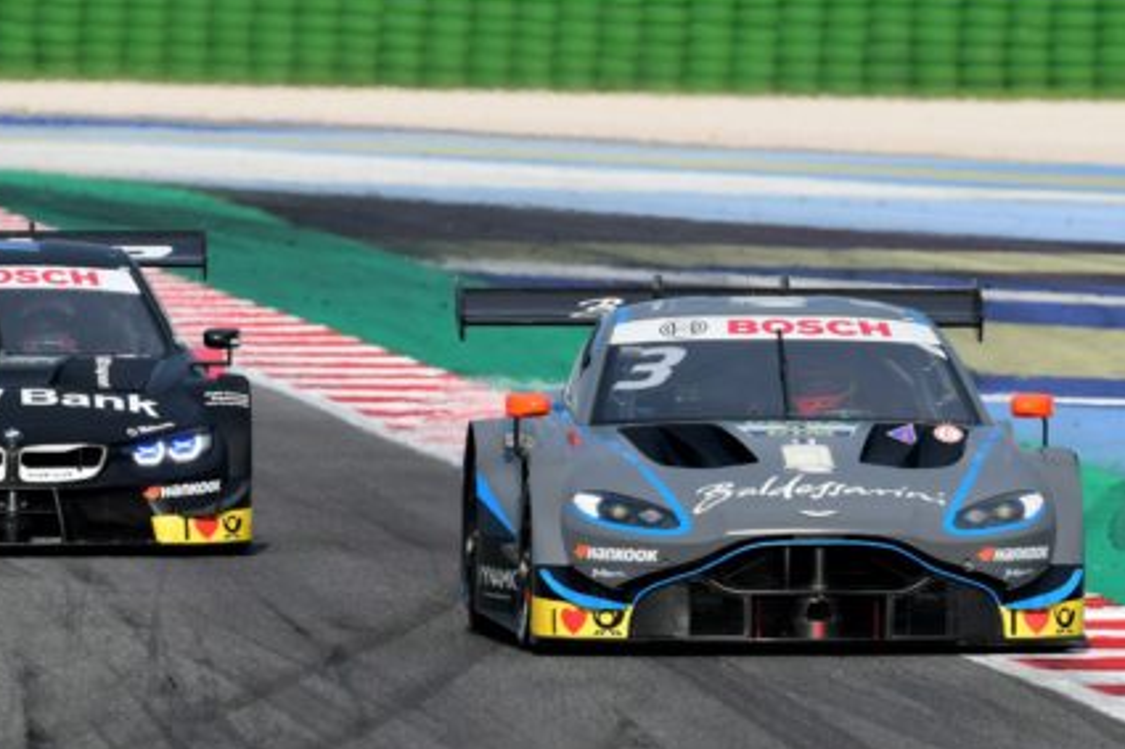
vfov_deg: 1.3
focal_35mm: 1033
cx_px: 438
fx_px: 32267
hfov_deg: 2.0
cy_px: 453
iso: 250
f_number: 10
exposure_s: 1/800
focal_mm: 500
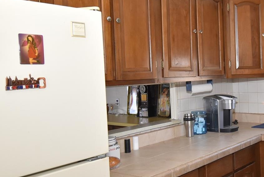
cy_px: 85
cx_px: 212
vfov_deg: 31.3
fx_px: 315
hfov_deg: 43.3
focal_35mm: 43
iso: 900
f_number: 5
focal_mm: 15
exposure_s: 1/60
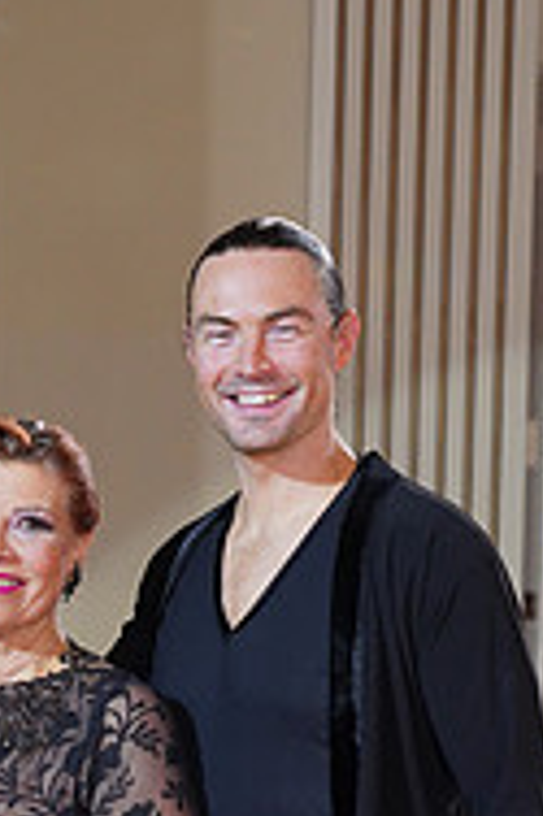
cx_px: -228
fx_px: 3989
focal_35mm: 176
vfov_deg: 11.4
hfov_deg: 7.7
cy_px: 1007
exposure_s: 1/200
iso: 1600
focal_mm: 57
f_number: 5.6
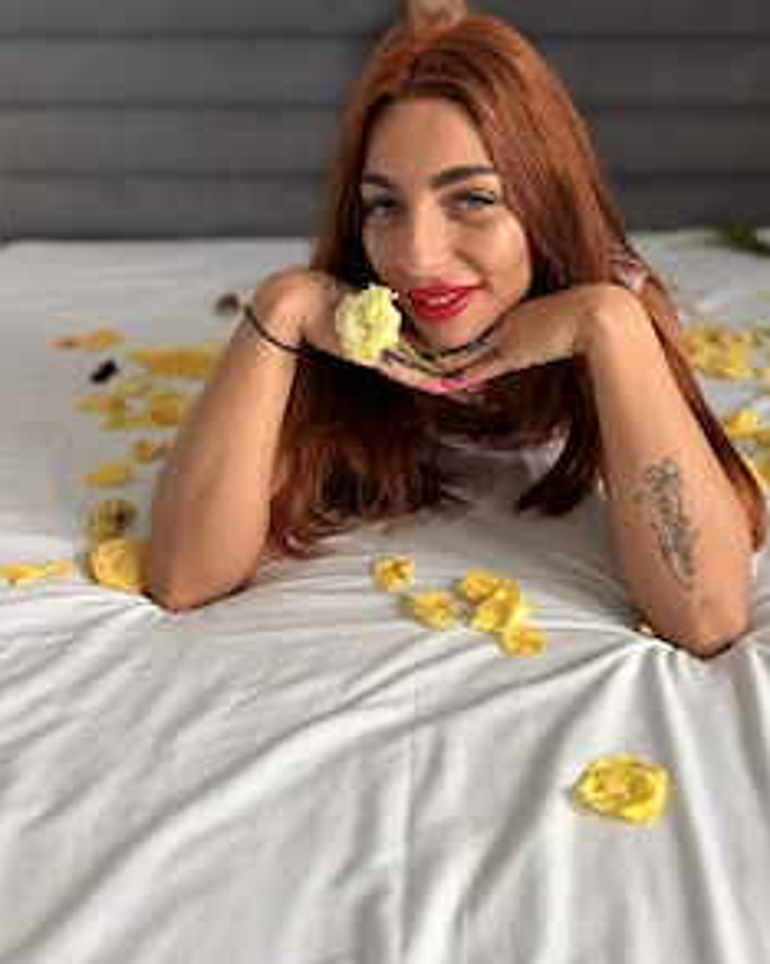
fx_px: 913
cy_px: 316
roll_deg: -0.6
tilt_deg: -15.5
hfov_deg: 45.3
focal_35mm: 32
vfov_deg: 54.5
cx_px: 487
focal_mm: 6.76
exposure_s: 1/121
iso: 160
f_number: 1.78
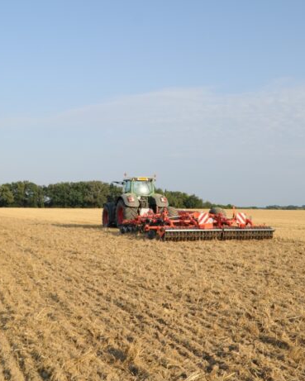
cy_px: 191
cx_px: 201
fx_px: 530
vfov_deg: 39.5
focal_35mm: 47
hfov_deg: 31.9
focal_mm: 22
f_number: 7.1
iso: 200
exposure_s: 1/200
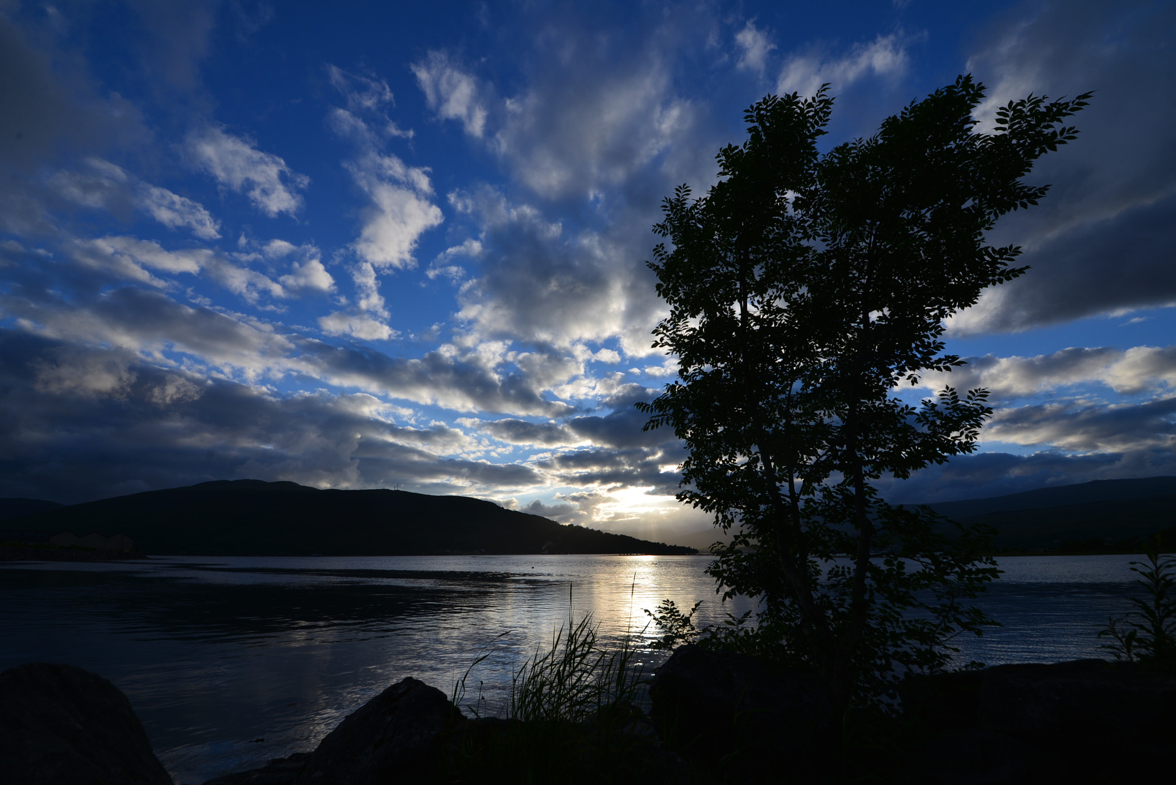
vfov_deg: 81.3
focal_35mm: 14
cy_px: 392
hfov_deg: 104.2
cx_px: 588
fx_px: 457
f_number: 10
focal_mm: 14
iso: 100
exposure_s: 1/400
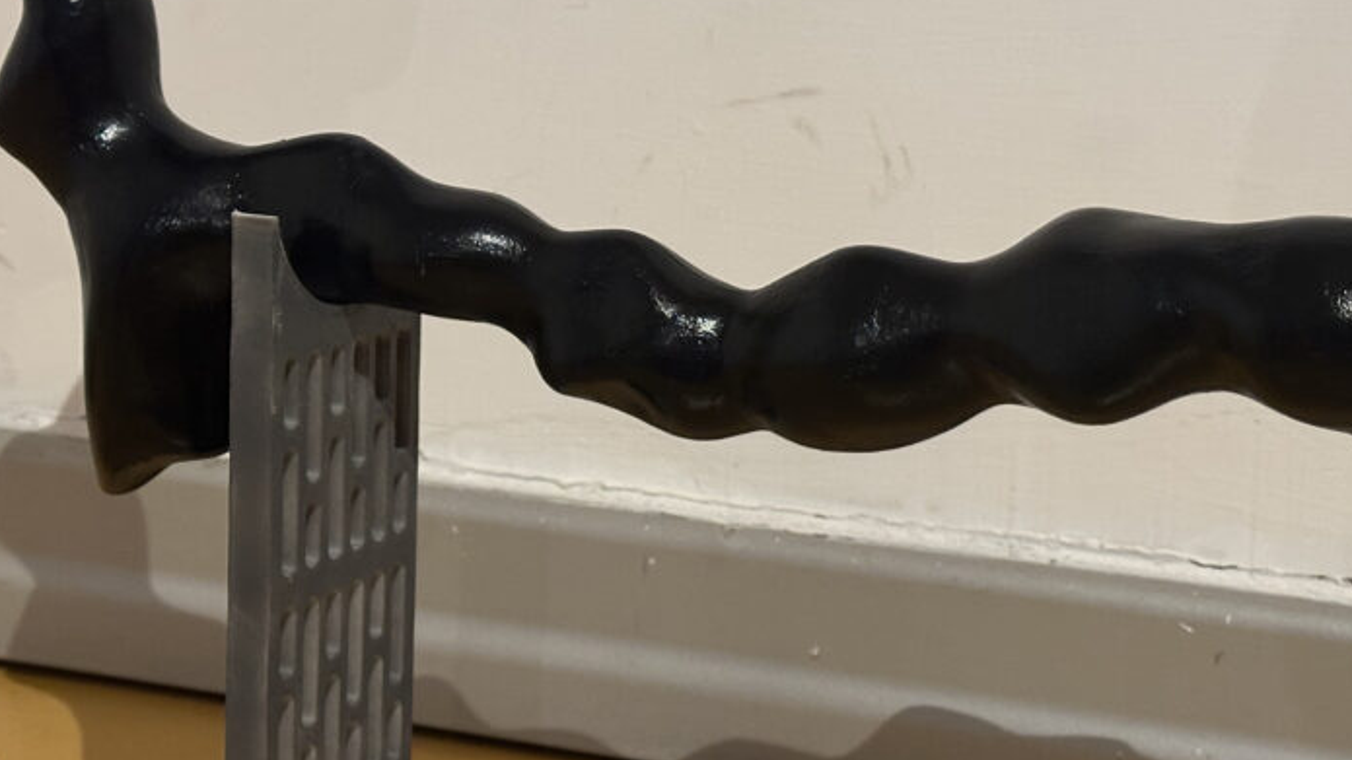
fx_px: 2761
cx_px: 786
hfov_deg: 27.5
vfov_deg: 15.7
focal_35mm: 77
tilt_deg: -9.3
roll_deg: -2.1
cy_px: 282
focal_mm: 6.86
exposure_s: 1/33
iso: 500
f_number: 1.78
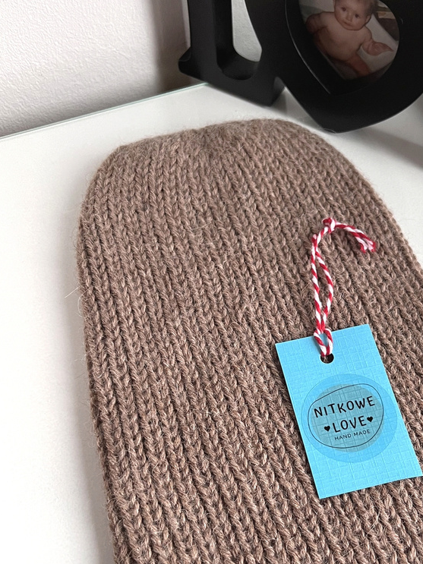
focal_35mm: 42
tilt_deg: -61.8
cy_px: 364
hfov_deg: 33.6
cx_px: 318
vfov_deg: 44.3
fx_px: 685
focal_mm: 5.7
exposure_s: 1/60
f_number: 1.5
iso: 160
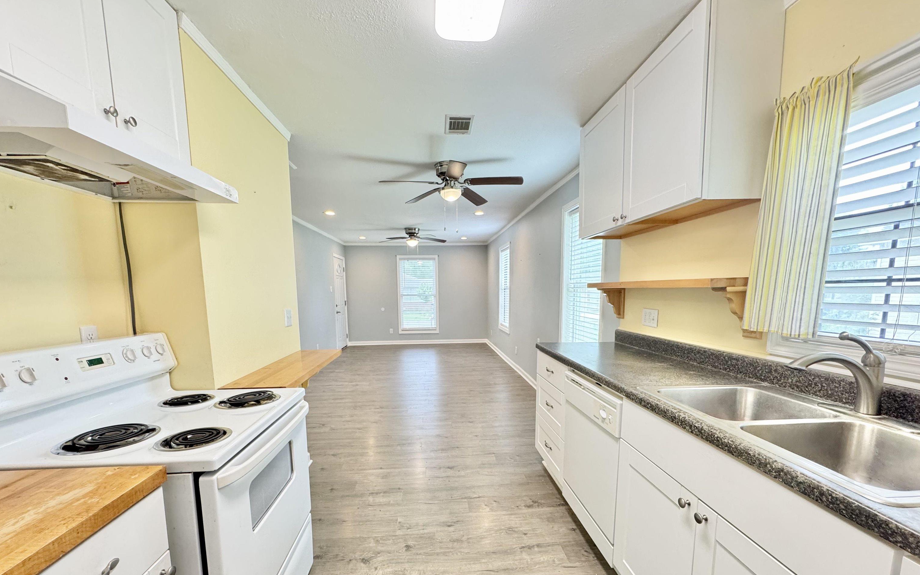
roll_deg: +0.1
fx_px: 376
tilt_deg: -7.8
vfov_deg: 74.1
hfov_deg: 101.5
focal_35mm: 15
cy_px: 339
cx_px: 458
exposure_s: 1/60
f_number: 2.2
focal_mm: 2.22
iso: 250
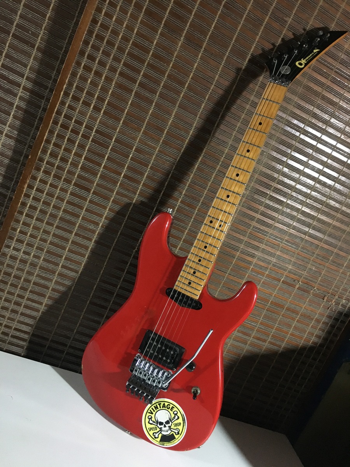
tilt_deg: -10.7
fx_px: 391
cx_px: 175
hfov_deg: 48.2
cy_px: 234
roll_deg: -26.1
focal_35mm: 29
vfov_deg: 61.7
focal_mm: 4.15
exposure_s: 1/15
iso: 200
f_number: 2.2
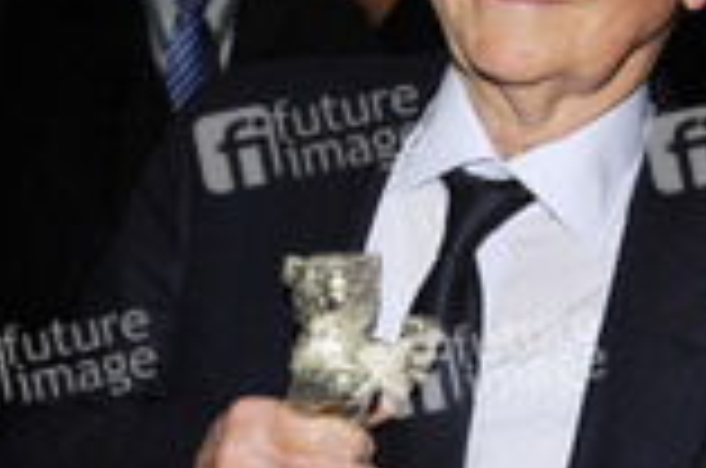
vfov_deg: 9.9
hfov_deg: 14.5
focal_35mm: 138
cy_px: 252
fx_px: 2701
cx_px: 821
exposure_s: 1/250
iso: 800
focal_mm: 48
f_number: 7.1
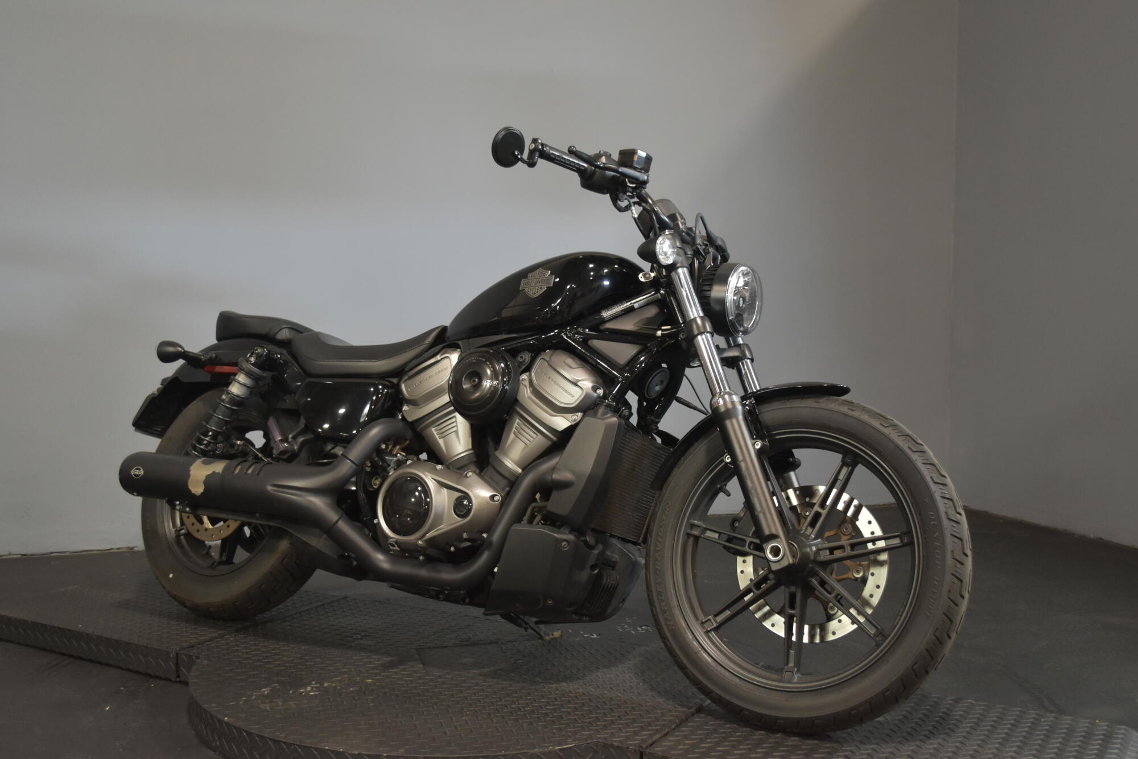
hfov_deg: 53.1
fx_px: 1138
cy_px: 380
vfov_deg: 36.9
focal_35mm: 36
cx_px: 569
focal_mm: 24
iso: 1250
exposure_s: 1/30
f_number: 4
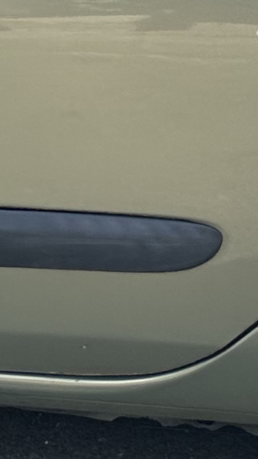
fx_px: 2044
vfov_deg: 12.4
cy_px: -131
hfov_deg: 6.9
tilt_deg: -23.8
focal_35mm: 168
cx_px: -332
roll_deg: +6.4
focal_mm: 6.86
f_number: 1.78
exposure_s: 1/1664
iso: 80
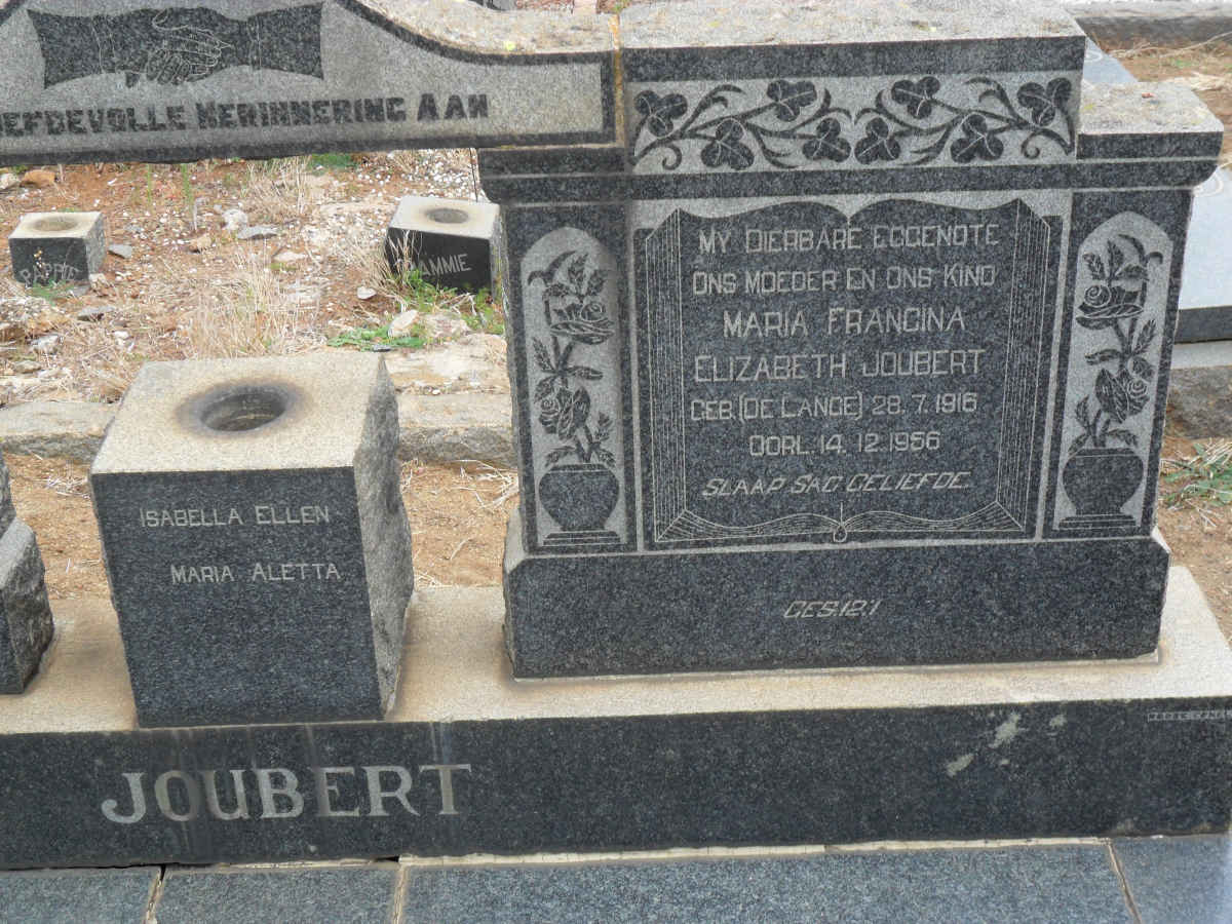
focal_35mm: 52
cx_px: 616
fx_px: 1851
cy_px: 462
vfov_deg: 28.0
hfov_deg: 36.8
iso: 100
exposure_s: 1/90
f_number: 5
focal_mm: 9.3
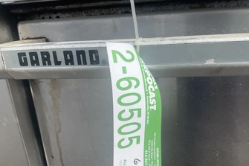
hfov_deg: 53.0
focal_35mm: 36
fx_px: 249
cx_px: 140
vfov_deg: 36.5
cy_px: 111
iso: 25
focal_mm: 3
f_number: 1.8
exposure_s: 1/978
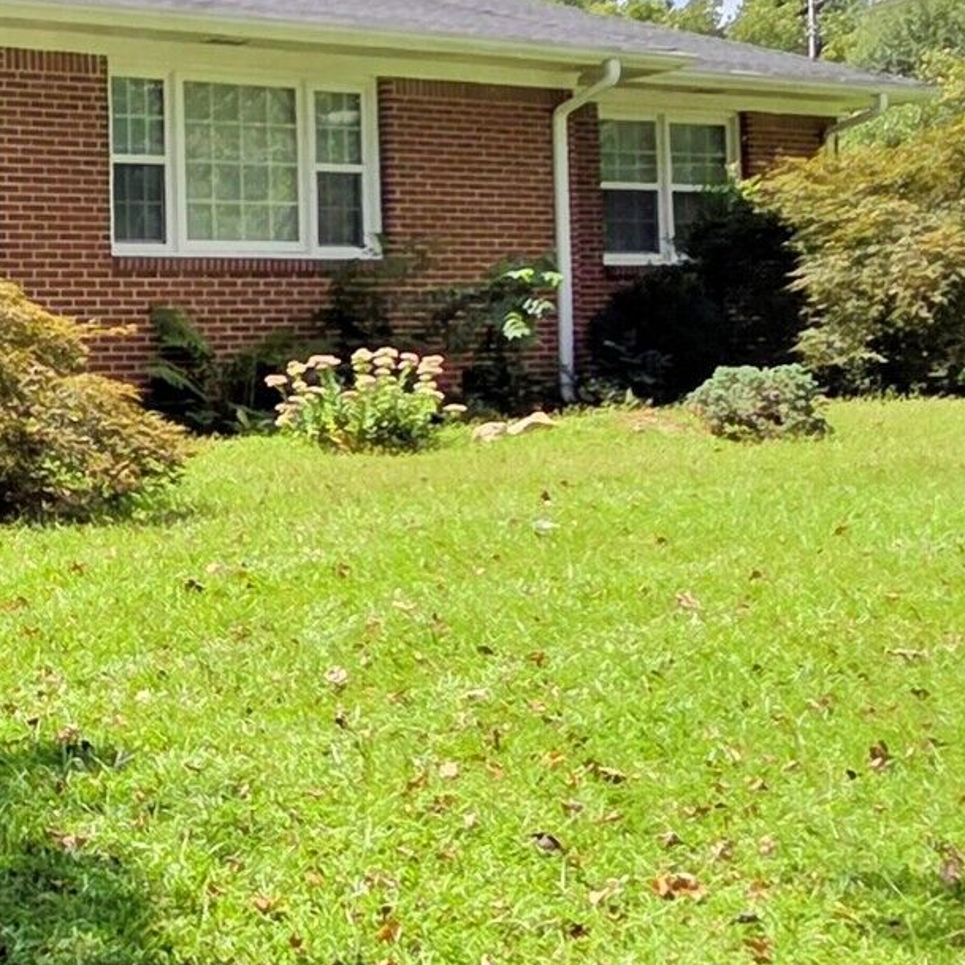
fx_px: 1829
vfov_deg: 29.0
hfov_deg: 28.3
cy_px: 220
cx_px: 70
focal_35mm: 58
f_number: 2.2
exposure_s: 1/2252
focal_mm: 2.2
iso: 50
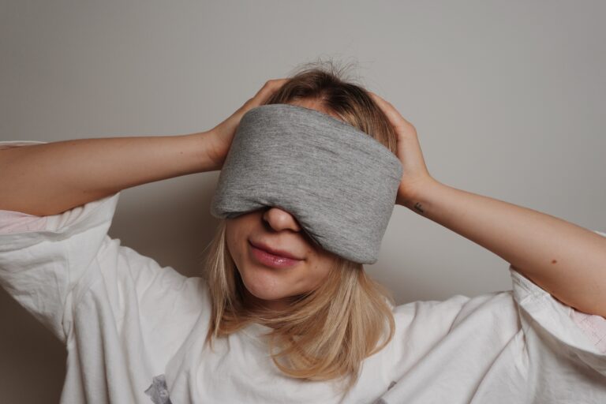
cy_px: 202
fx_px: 505
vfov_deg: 43.6
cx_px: 303
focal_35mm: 30
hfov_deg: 61.9
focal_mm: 20
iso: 320
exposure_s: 1/160
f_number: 4
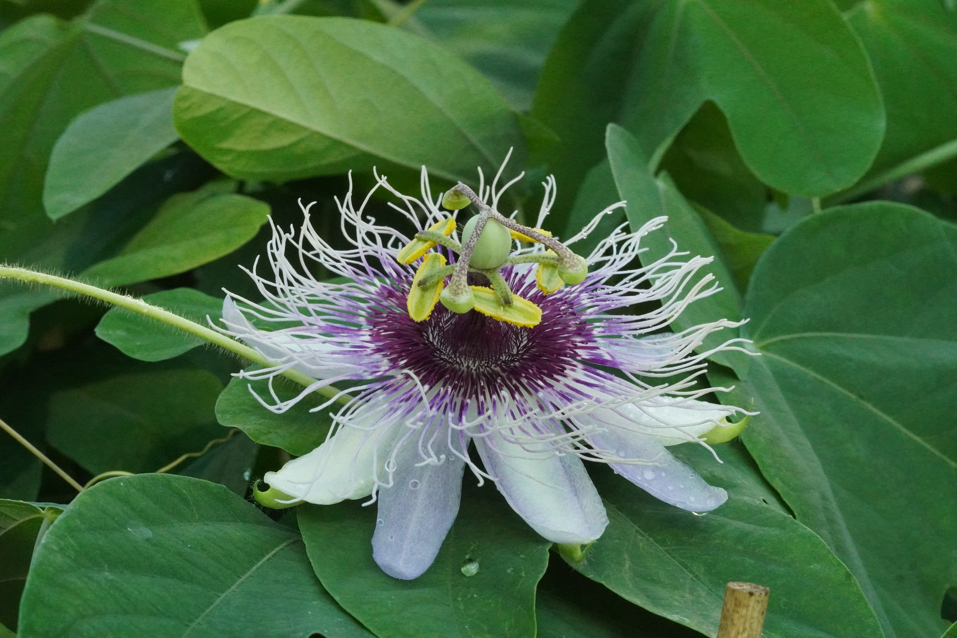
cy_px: 319
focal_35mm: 135
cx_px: 478
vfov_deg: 10.2
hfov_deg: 15.2
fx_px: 3588
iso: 6400
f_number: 16
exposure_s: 1/250
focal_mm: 90
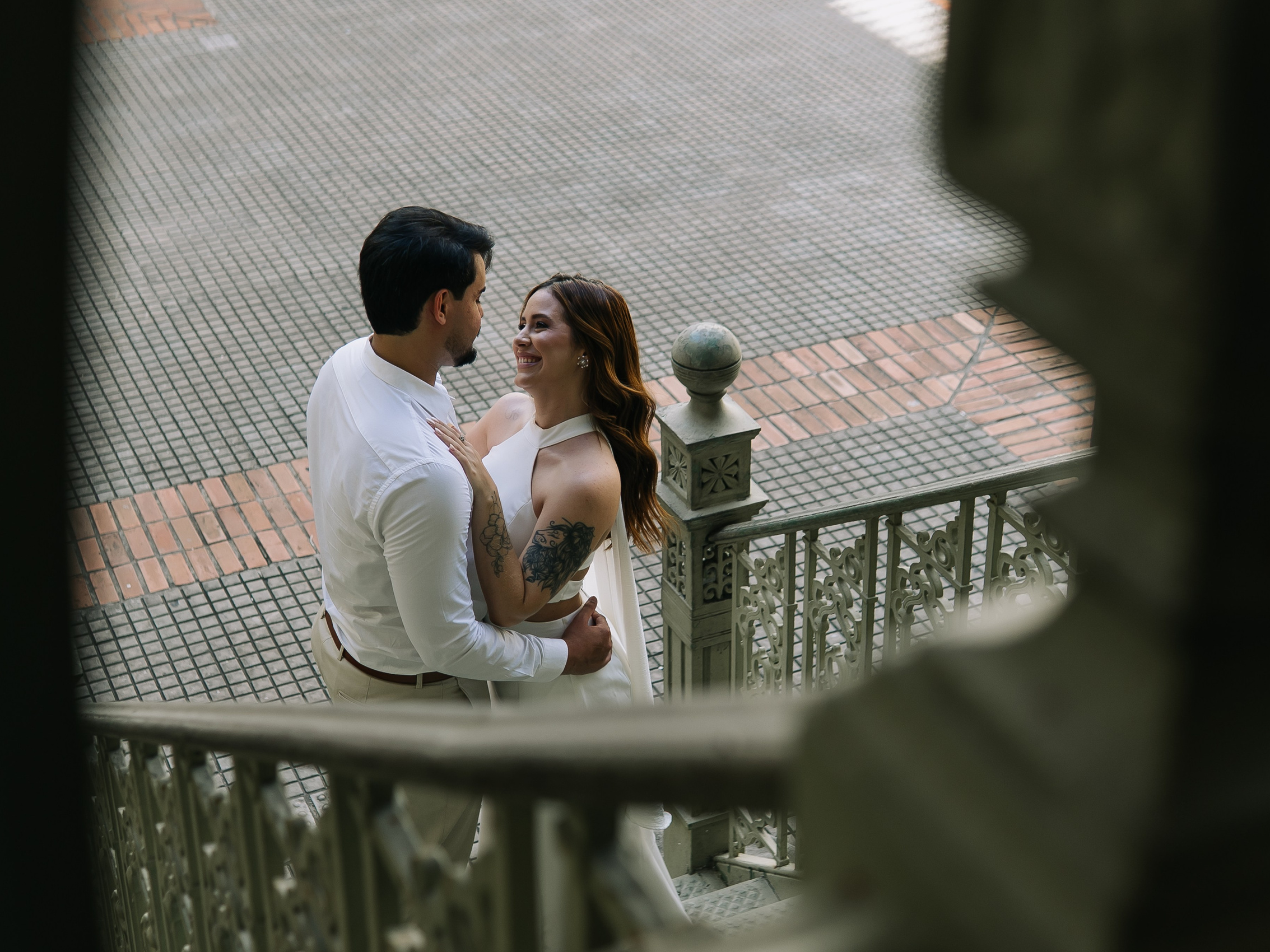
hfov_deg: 35.5
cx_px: 555
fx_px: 1981
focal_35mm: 54
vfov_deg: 27.0
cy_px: 427
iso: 125
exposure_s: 1/160
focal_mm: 30
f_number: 2.8
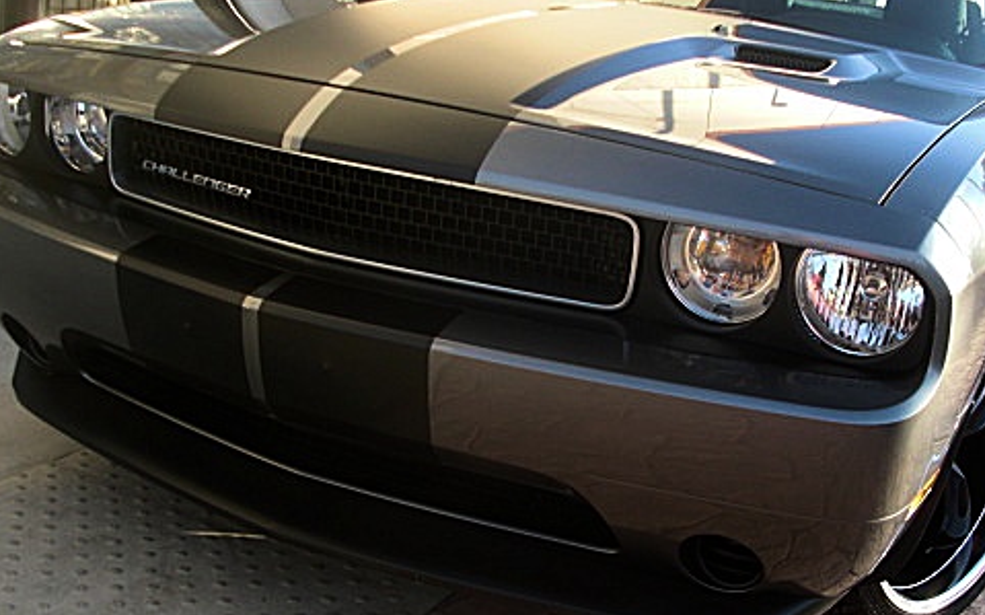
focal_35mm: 51
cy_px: 339
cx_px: 541
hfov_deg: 39.5
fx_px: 1369
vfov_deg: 25.3
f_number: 2.8
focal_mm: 6.3
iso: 50
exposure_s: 1/160
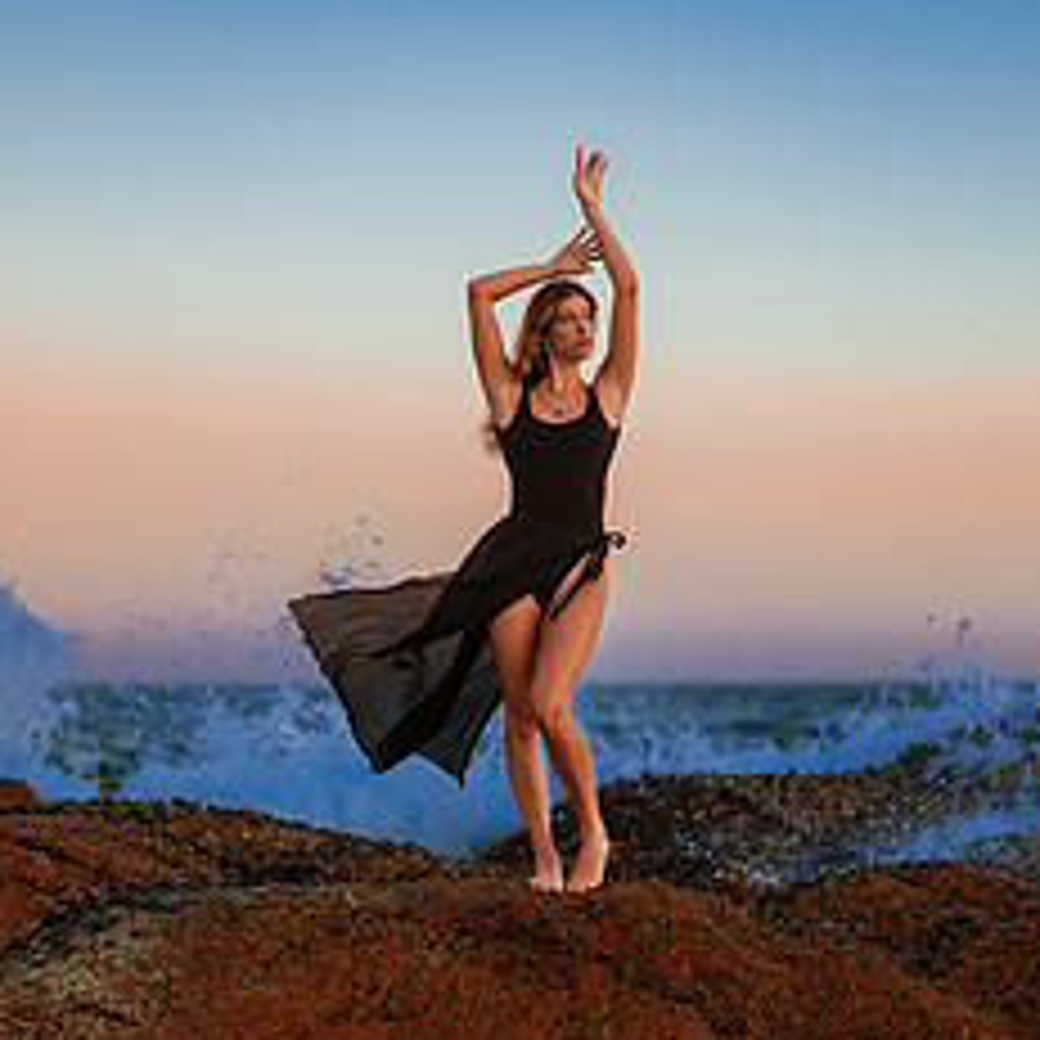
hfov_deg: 18.1
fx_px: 3263
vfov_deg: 18.1
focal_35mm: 96
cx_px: 558
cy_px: 491
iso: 100
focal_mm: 58
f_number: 1.4
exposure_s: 1/400
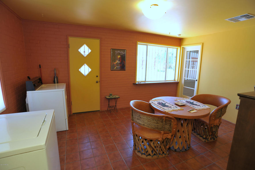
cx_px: 128
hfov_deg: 90.0
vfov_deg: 67.3
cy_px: 85
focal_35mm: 18
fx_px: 127
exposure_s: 1/30
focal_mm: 18
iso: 500
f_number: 6.3
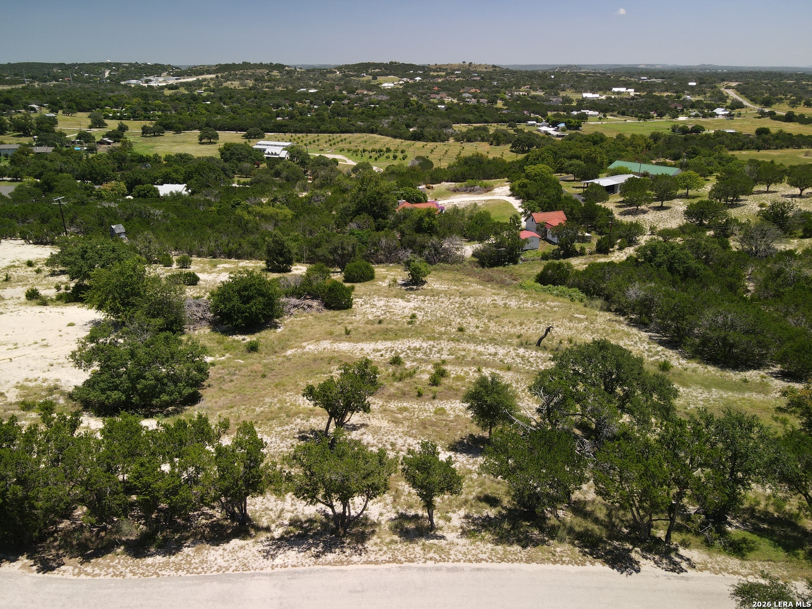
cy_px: 304
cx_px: 406
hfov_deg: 71.6
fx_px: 563
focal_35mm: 24
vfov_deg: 56.8
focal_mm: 4.5
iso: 100
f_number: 2.8
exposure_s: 1/60
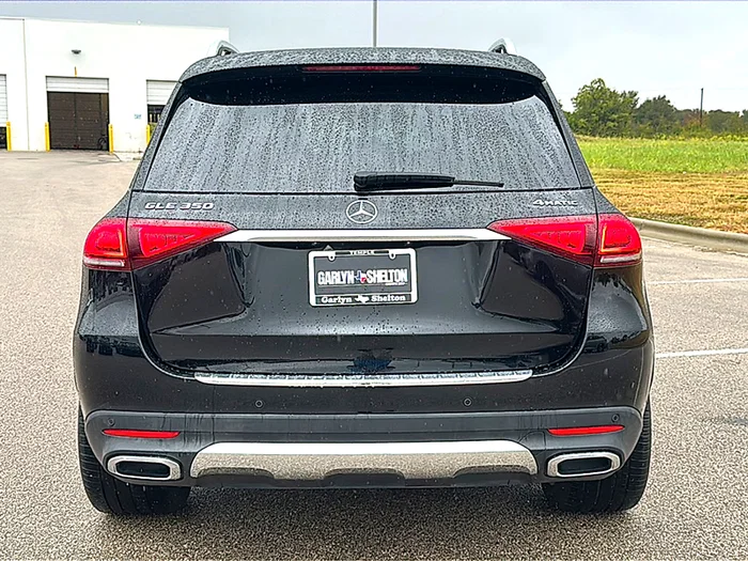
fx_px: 843
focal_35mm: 39
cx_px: 374
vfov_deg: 36.8
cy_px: 280
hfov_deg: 47.9
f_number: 1.78
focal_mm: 6.86
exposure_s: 1/695
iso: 80
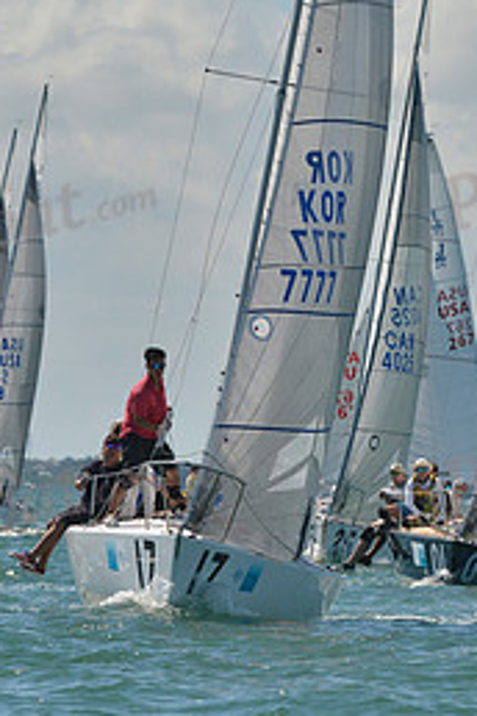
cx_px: 301
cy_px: 56
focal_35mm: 495
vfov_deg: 4.2
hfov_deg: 2.8
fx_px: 9837
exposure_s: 1/1250
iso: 200
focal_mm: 220
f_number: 7.1
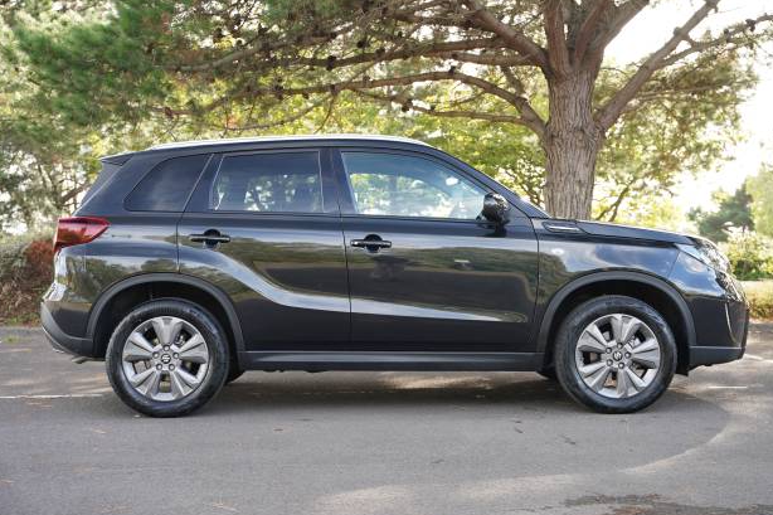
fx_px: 1056
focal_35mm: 49
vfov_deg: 27.4
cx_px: 394
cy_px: 258
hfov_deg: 40.2
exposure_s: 1/160
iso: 500
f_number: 4
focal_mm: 47.2
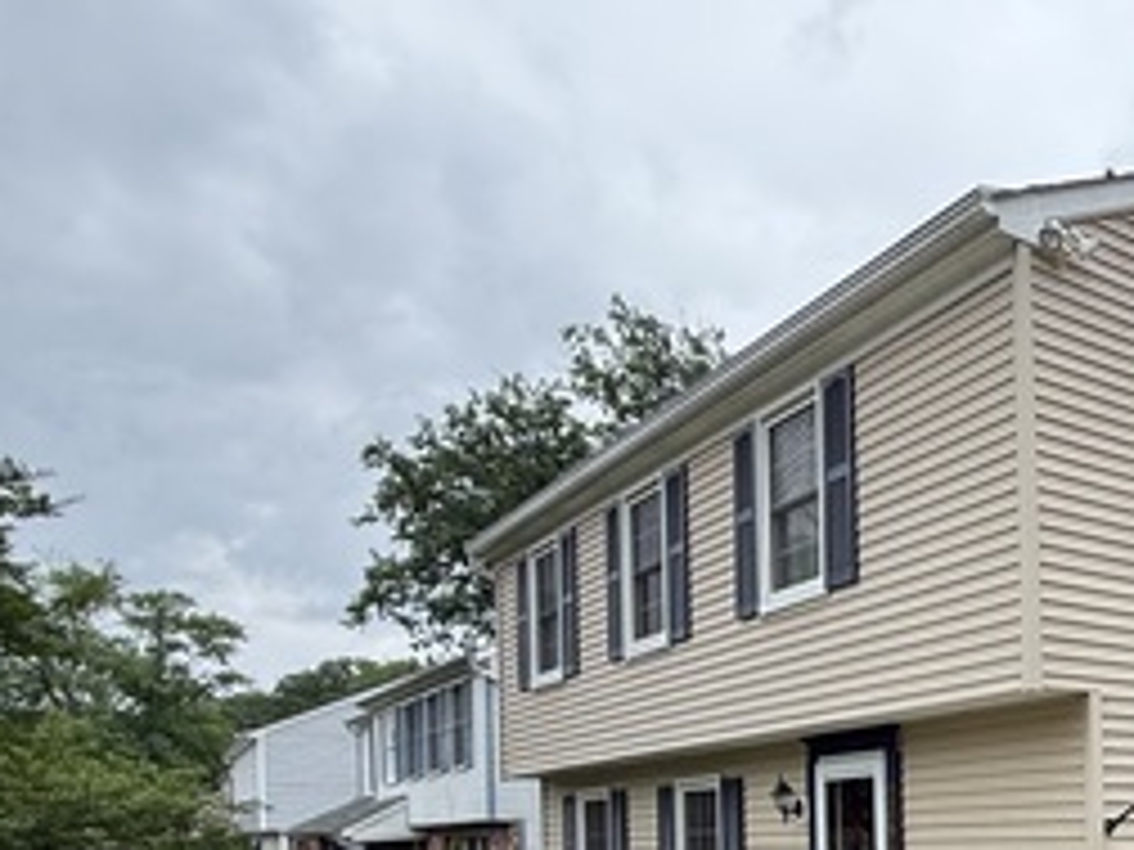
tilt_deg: -0.9
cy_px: 837
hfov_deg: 40.1
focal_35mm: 37
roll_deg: +1.4
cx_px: 1262
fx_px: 1212
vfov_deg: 35.3
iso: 50
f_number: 2.2
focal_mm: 2.22
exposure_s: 1/173
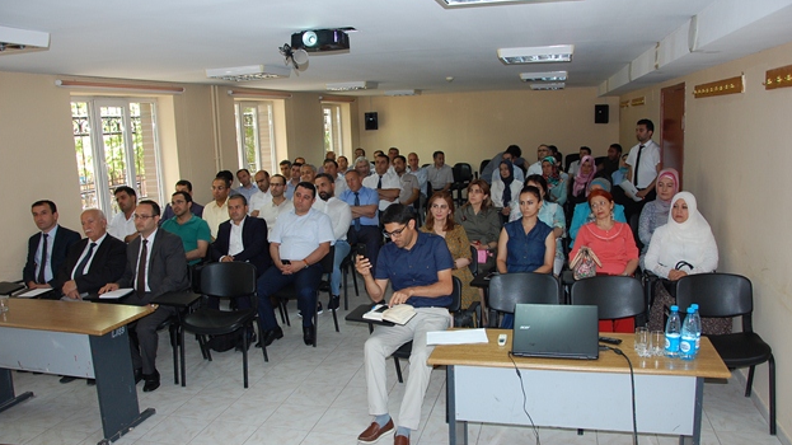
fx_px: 609
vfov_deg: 40.1
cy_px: 235
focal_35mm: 29
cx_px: 388
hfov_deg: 66.1
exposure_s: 1/60
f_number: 3.5
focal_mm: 18
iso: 400
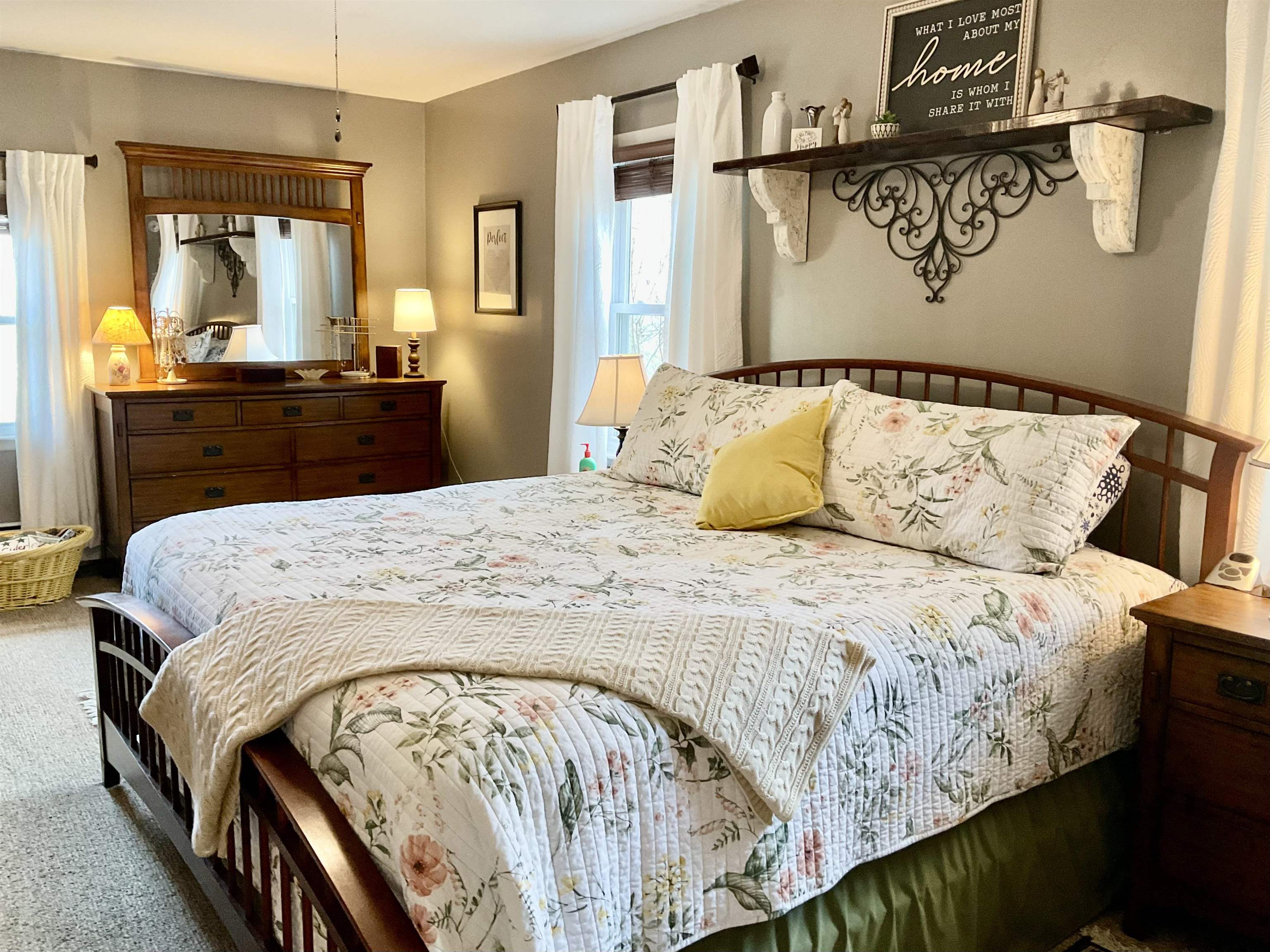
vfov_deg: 48.2
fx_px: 1064
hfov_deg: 61.7
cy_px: 476
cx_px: 635
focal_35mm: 29
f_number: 1.8
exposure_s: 1/60
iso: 125
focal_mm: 3
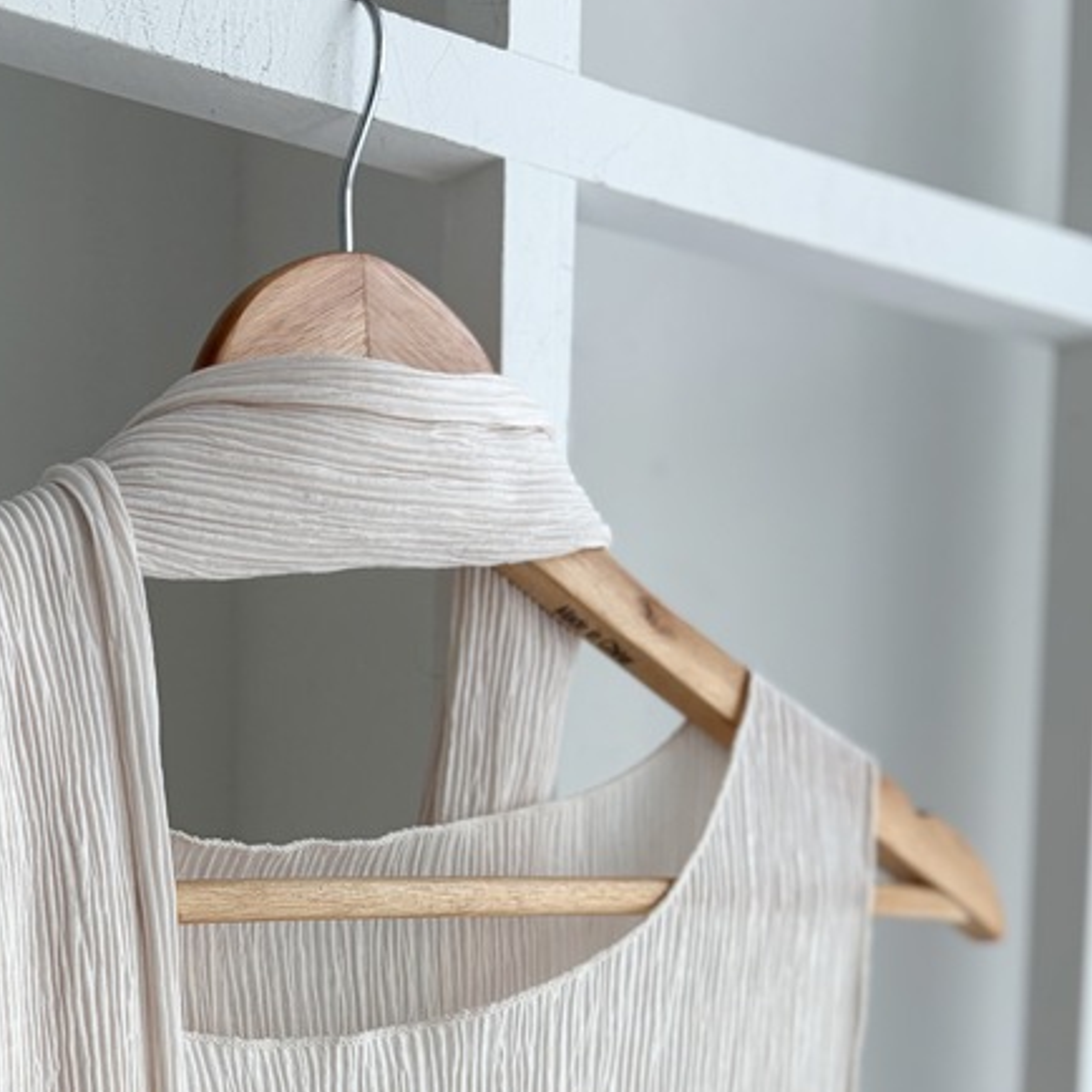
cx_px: 184
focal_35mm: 53
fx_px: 1892
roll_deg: -0.3
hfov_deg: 31.2
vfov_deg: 30.5
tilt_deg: -3.7
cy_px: 1017
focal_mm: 5.96
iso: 80
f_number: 1.6
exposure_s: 1/120
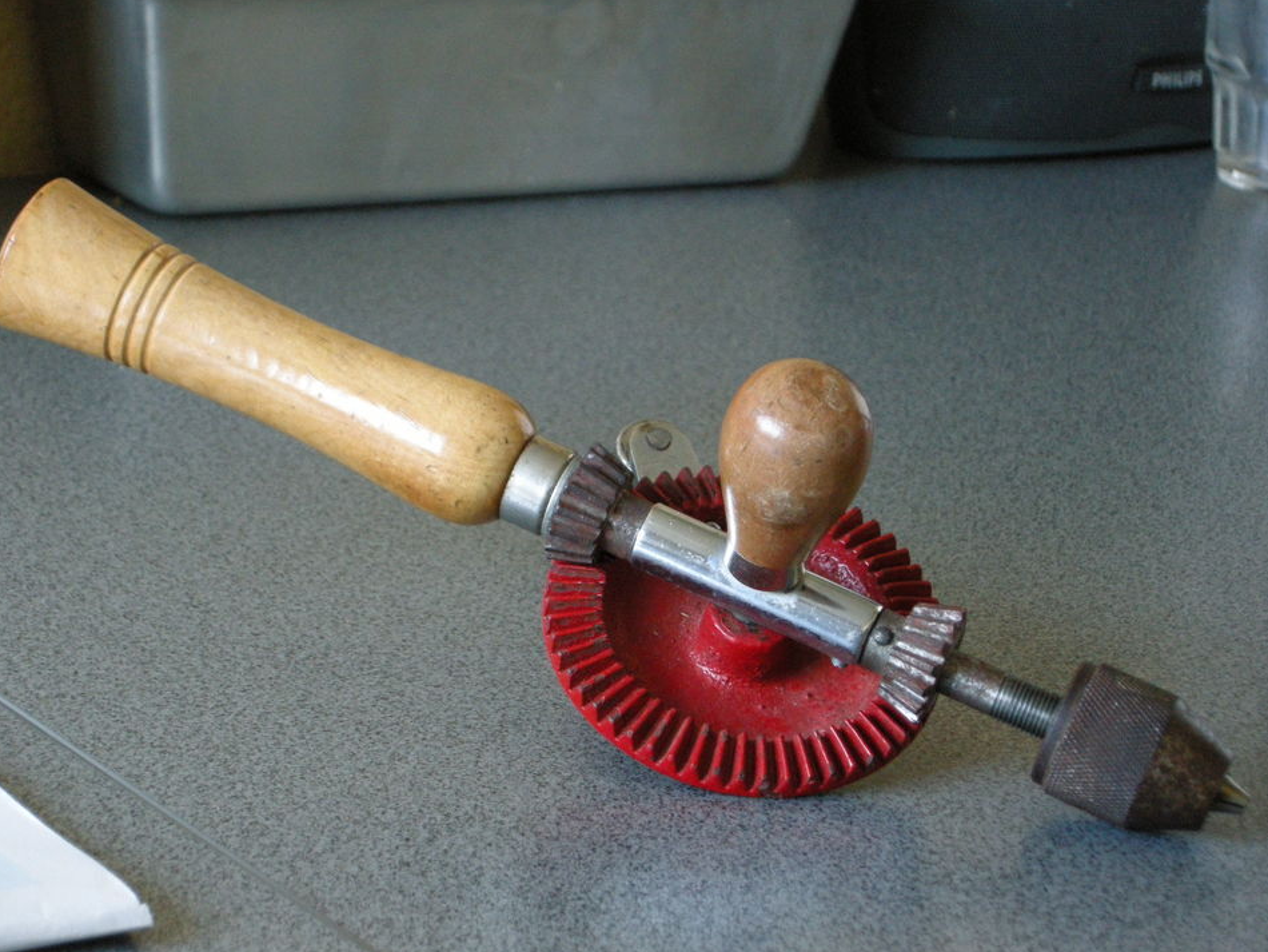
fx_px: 4433
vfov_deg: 12.3
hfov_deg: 16.3
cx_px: 642
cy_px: 474
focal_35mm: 121
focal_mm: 24.5
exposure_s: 1/20.7
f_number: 5.1
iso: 400
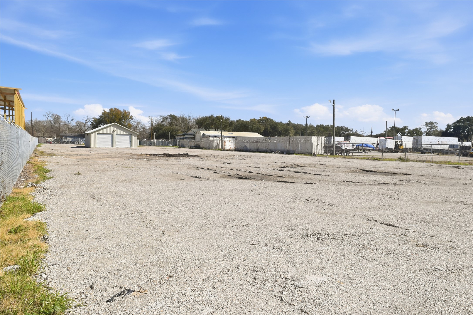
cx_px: 236
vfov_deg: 47.9
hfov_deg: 67.4
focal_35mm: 27
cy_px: 158
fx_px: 355
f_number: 11
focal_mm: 18
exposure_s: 1/500
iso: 200
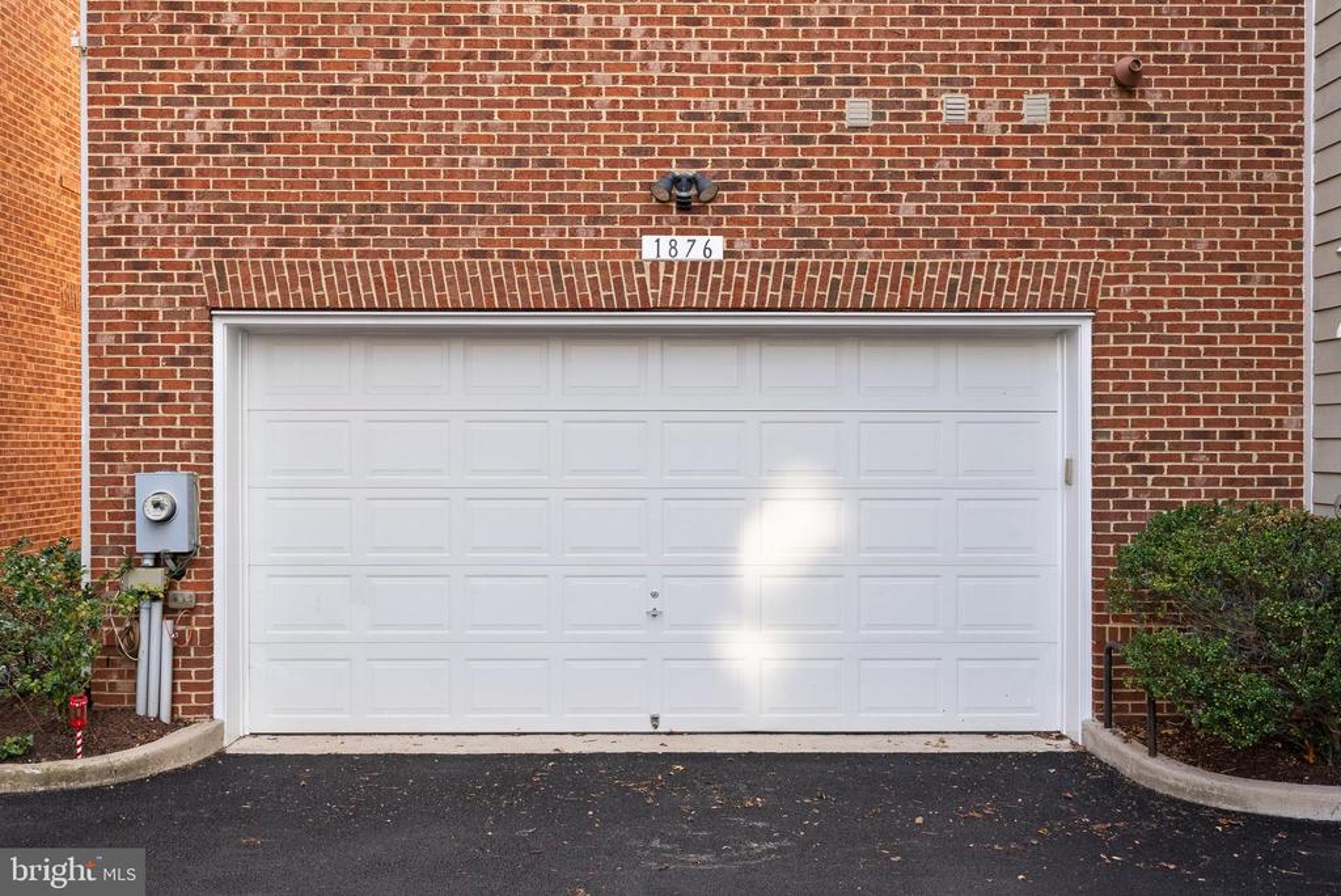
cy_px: 448
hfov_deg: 54.4
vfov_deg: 37.9
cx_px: 670
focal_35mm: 35
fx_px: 1304
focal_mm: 35
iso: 400
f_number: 8
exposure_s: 1/160
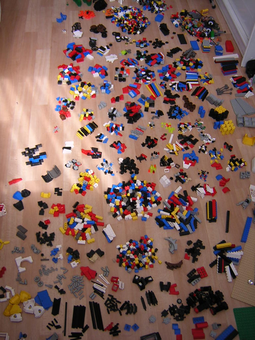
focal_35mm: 36
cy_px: 170
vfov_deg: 51.4
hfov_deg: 39.7
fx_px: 354
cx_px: 128
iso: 100
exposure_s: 1/45.2
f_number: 2.6
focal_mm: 4.7
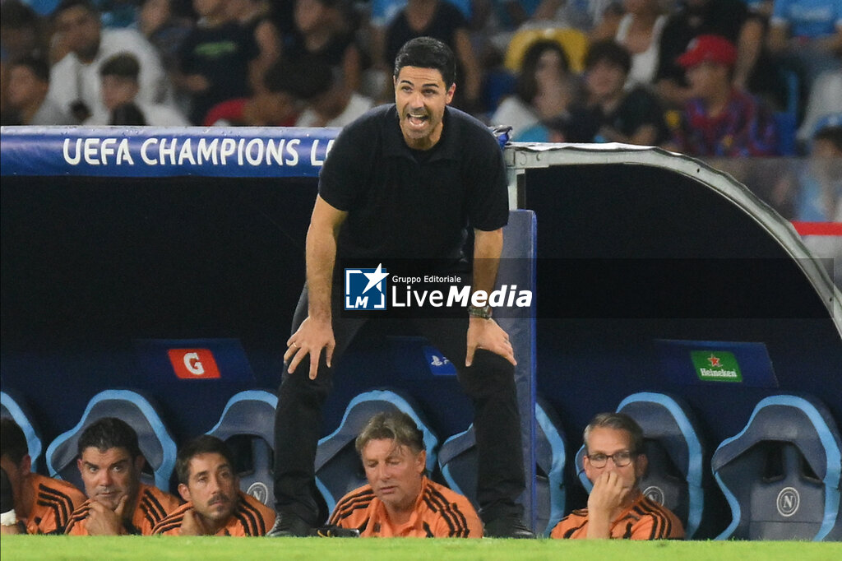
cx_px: 421
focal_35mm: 450
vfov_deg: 3.1
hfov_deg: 4.6
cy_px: 280
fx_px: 10521
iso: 3200
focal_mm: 300
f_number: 3.2
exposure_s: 1/1250
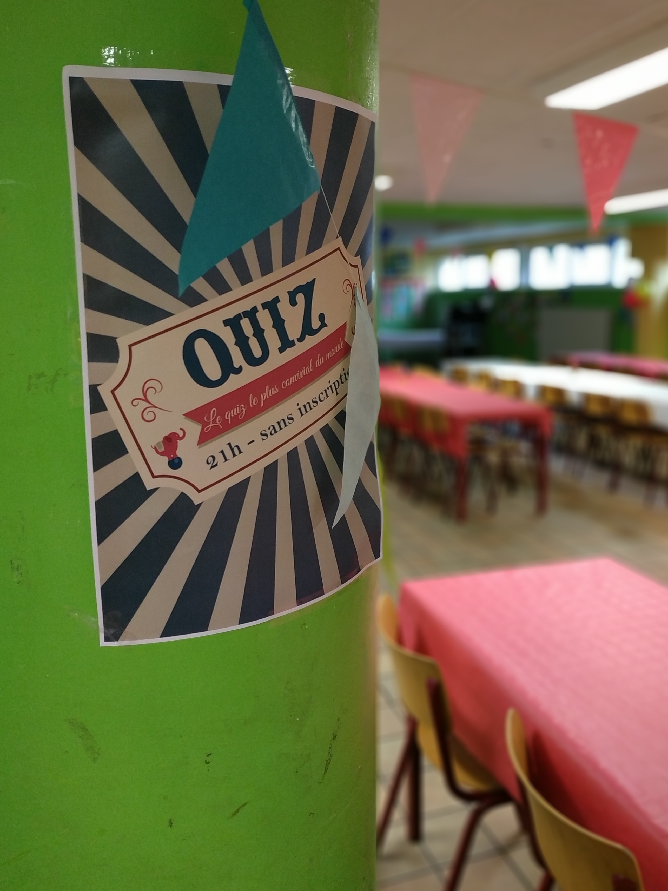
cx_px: 354
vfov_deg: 63.2
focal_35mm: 28
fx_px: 721
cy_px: 386
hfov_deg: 49.7
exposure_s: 1/25
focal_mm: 3.94
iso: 250
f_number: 1.9
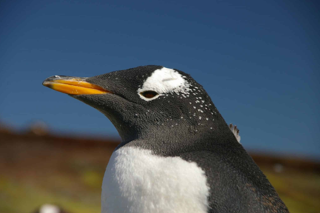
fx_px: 1676
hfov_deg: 10.9
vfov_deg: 7.3
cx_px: 159
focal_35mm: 189
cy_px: 107
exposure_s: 1/250
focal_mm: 125
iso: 200
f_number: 8
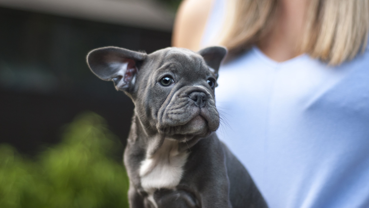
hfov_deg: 26.8
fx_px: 773
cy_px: 87
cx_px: 184
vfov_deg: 15.3
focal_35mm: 79
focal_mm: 50
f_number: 1.8
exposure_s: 1/80
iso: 160
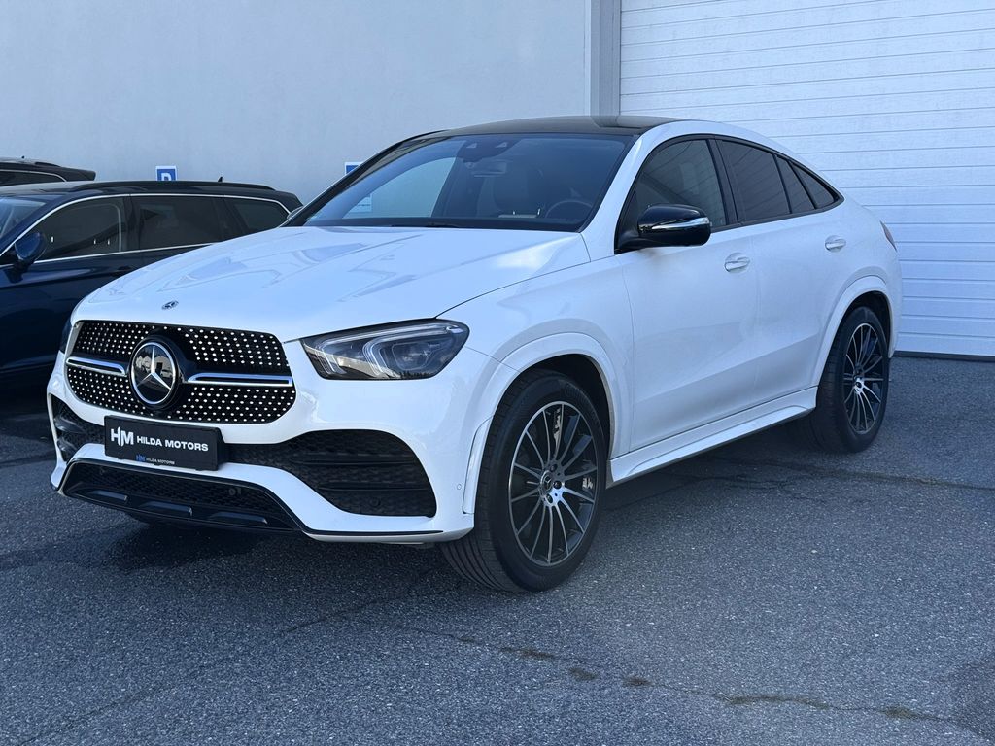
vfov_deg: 30.3
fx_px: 1380
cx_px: 498
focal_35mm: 48
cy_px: 373
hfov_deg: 39.7
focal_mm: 6.76
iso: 64
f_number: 1.78
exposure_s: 1/1724
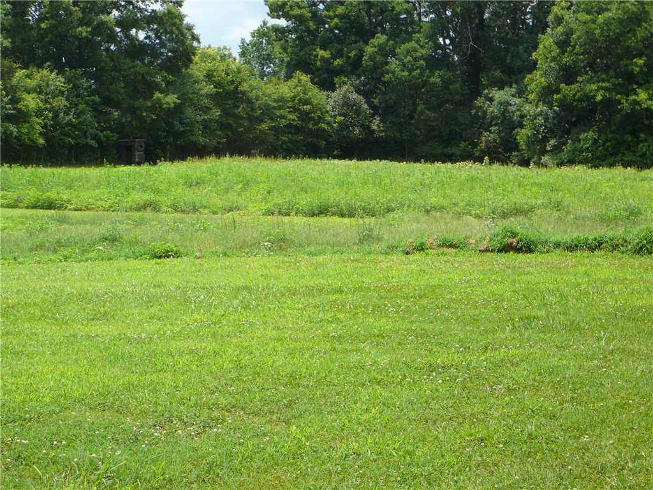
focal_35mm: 71
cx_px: 326
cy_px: 245
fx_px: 1339
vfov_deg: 20.7
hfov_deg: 27.4
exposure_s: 1/400
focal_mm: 10.5
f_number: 3.7
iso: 80
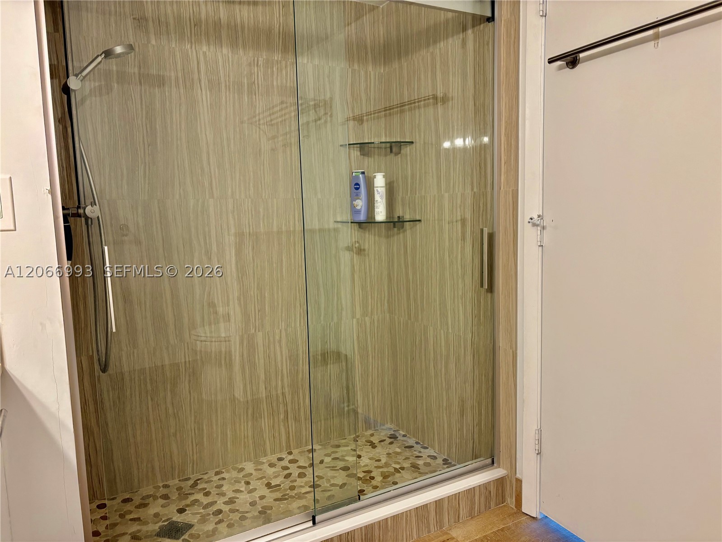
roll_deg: +2.4
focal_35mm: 26
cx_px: 361
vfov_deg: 53.1
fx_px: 542
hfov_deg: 67.3
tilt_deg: -7.2
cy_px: 271
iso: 125
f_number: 1.6
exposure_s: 1/60
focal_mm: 5.96
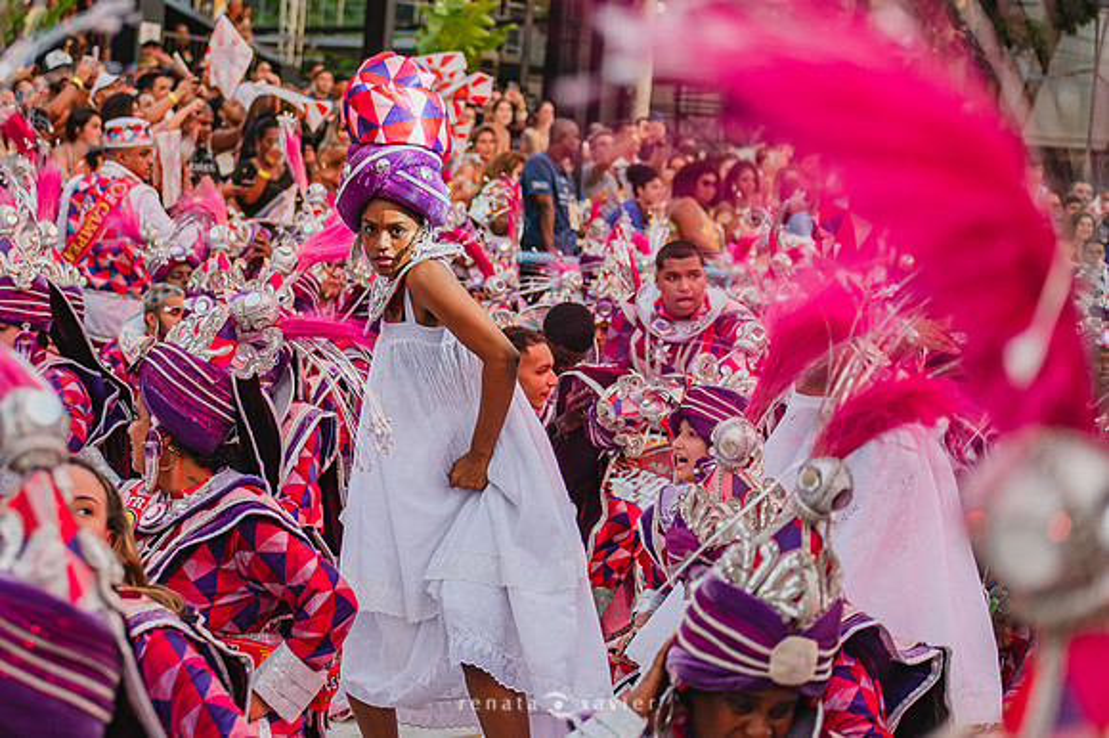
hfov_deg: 18.4
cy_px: 303
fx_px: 3415
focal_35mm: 111
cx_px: 385
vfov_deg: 12.3
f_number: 4.5
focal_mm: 85
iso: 1250
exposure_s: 1/400
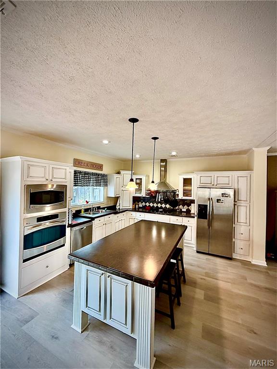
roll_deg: -1.5
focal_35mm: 14
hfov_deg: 85.7
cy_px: 184
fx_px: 149
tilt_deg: +0.6
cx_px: 138
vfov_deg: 102.1
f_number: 2.2
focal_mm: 2.22
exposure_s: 1/120
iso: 200
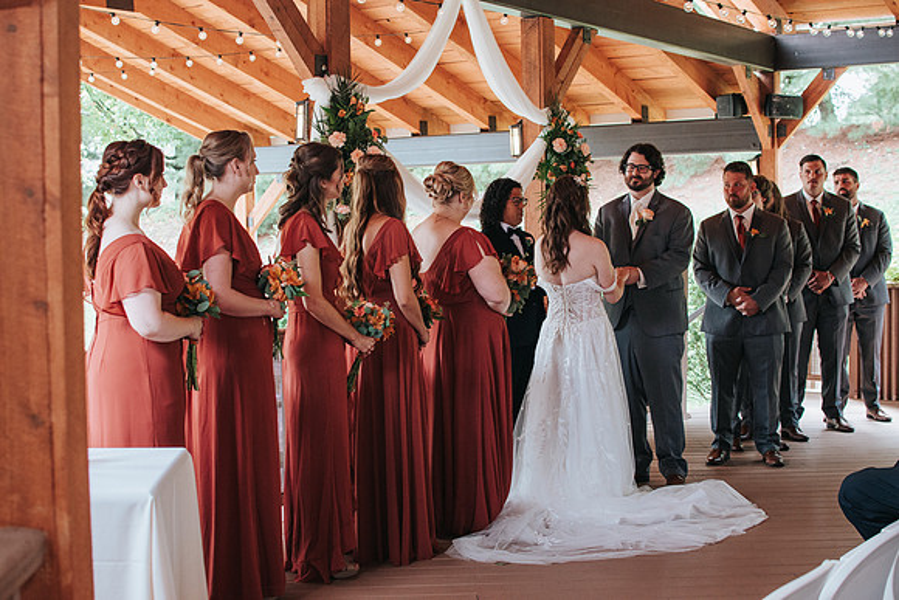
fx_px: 1311
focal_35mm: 52
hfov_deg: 37.8
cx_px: 450
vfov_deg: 25.8
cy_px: 300
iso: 800
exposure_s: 1/250
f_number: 3.5
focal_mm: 35
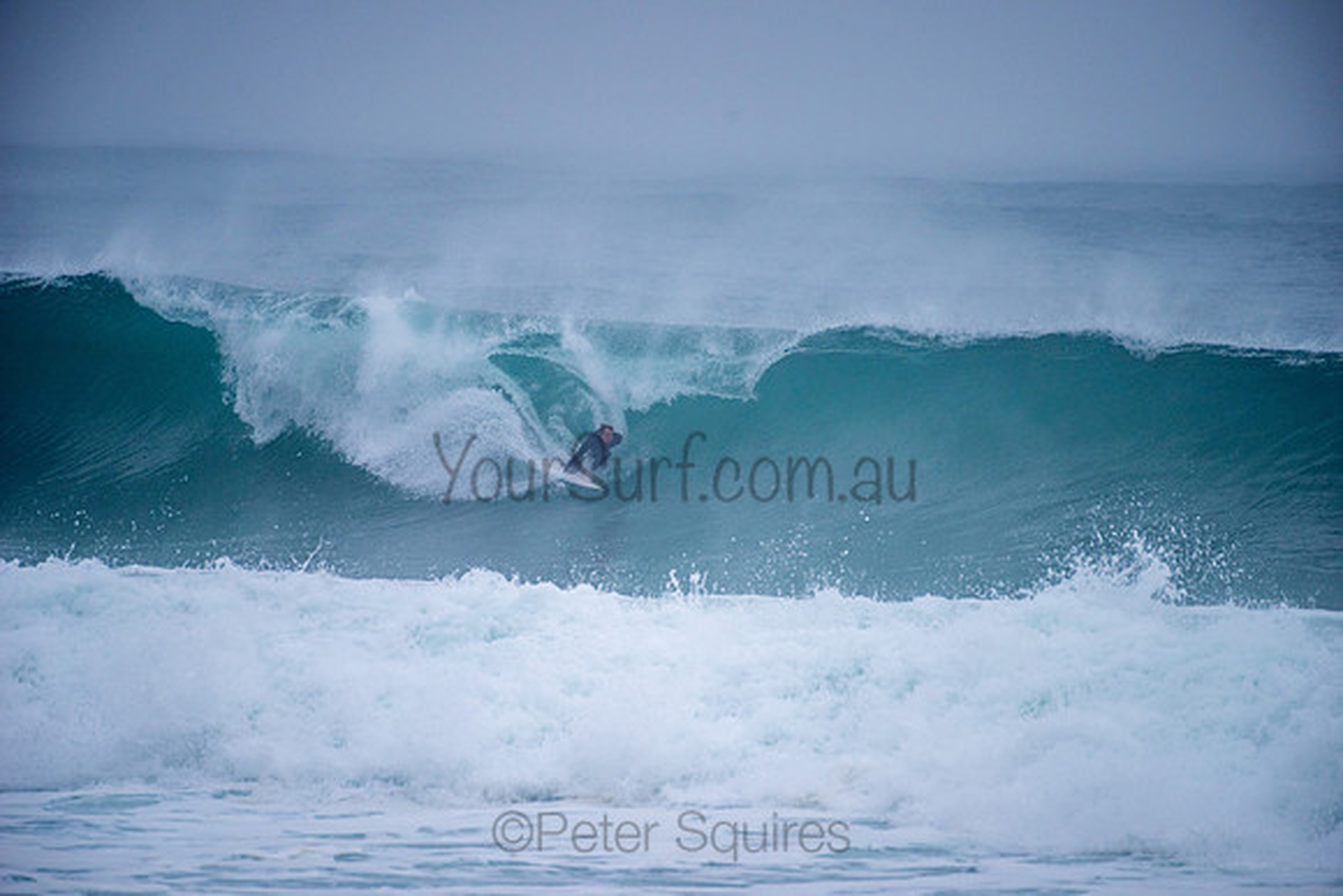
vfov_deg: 2.8
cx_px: 672
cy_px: 448
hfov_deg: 4.1
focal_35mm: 500
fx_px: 18656
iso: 400
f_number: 5.6
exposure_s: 1/1000
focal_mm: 500
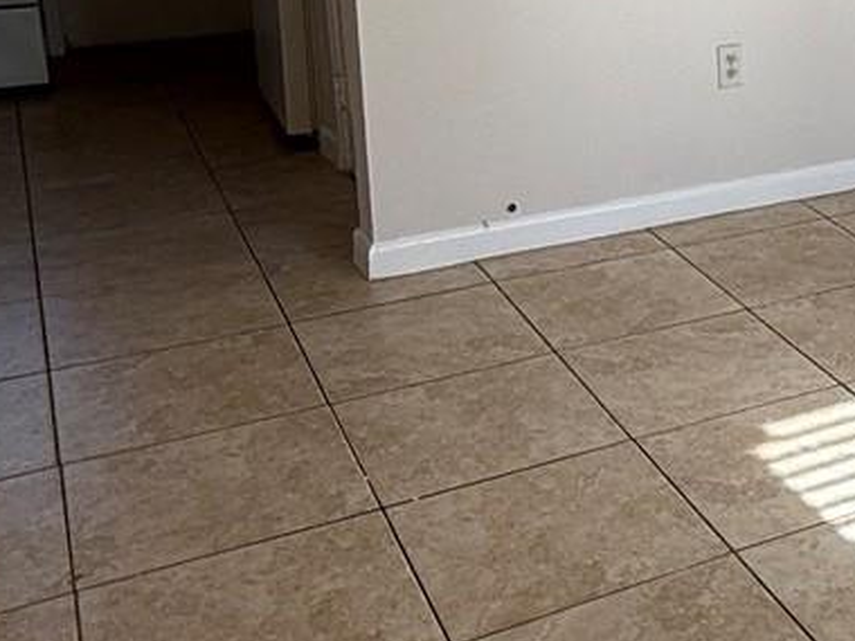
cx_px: 979
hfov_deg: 29.0
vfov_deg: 24.1
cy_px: 65
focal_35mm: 59
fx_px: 1457
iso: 50
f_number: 2.2
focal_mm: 2.22
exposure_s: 1/579
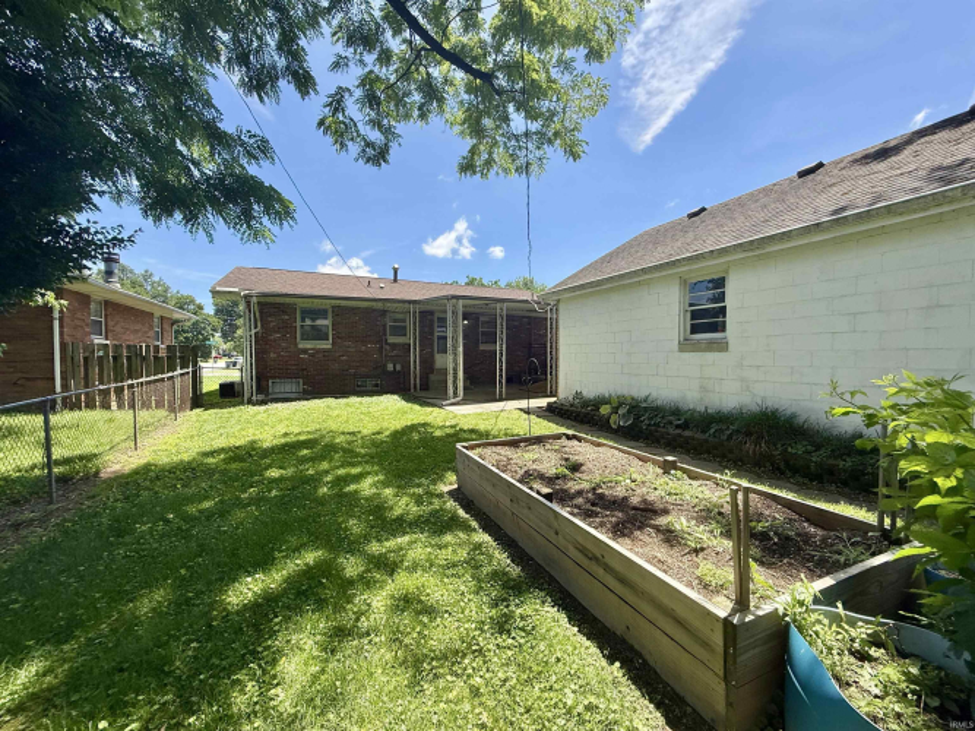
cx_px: 488
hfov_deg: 102.1
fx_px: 394
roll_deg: +0.1
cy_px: 366
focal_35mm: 14
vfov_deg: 85.7
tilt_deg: -1.3
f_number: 2.2
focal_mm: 2.22
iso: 50
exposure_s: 1/985
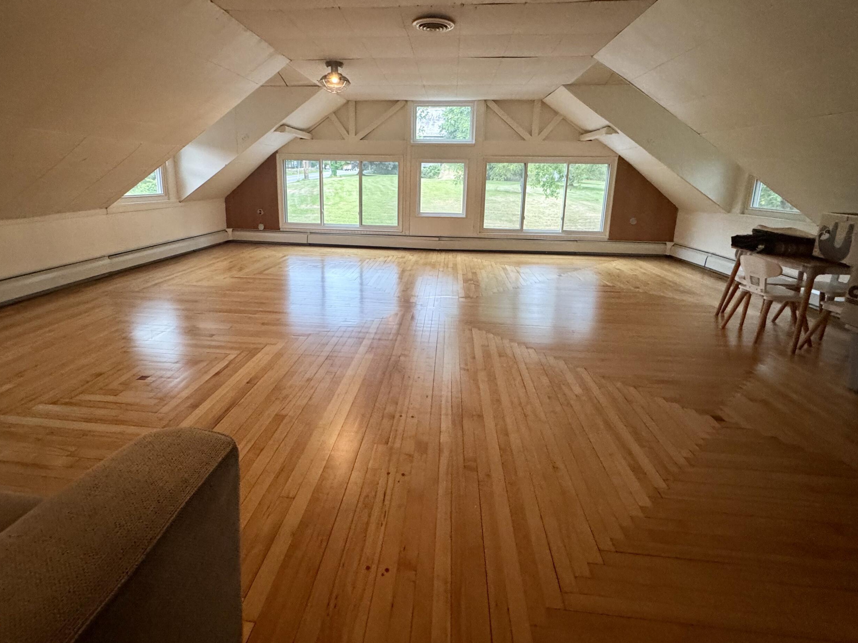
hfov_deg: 90.9
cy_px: 265
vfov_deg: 74.1
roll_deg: -0.9
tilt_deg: -12.0
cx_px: 405
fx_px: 421
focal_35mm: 17
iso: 400
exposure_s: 1/60
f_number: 2.2
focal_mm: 2.22
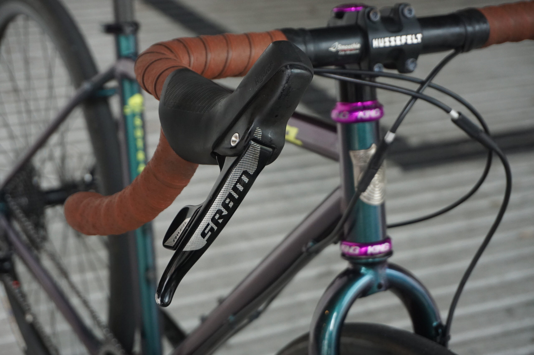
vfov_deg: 19.7
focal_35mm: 69
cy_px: 178
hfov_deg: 29.3
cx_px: 267
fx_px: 1023
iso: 1250
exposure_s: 1/40
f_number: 5.6
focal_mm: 46
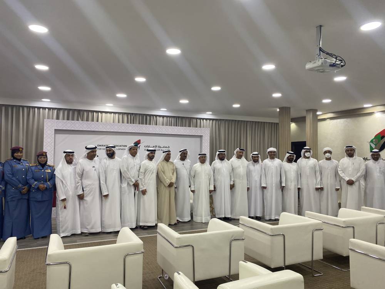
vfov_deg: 53.1
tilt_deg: +2.3
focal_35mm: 26
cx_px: 192
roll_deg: -1.4
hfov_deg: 67.3
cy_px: 144
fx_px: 289
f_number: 1.8
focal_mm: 4.25
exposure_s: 1/100
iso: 125
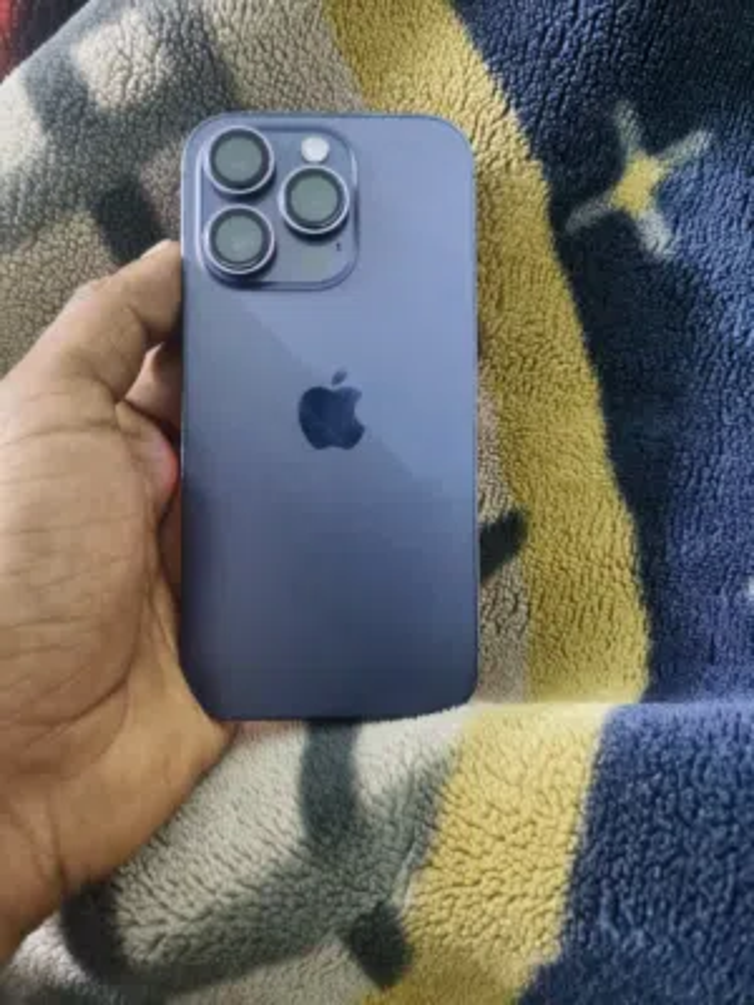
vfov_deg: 73.9
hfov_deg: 58.9
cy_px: 502
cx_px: 377
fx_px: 668
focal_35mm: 23
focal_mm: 5.25
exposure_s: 1/10
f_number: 1.7
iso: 12476
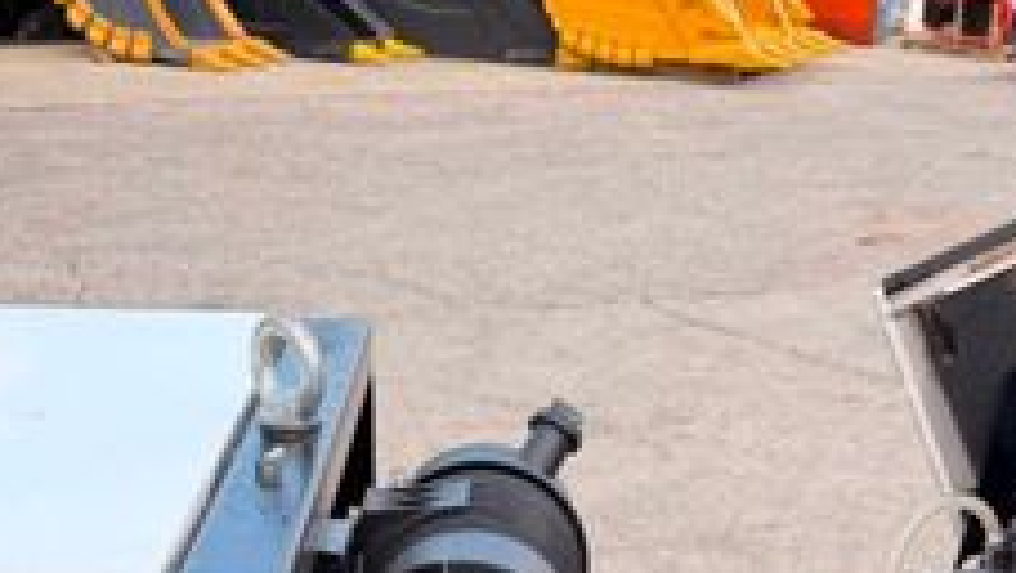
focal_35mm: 69
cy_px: 842
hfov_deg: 30.5
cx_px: 457
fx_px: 1860
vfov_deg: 16.1
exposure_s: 1/1156
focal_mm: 6.76
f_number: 1.78
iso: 100
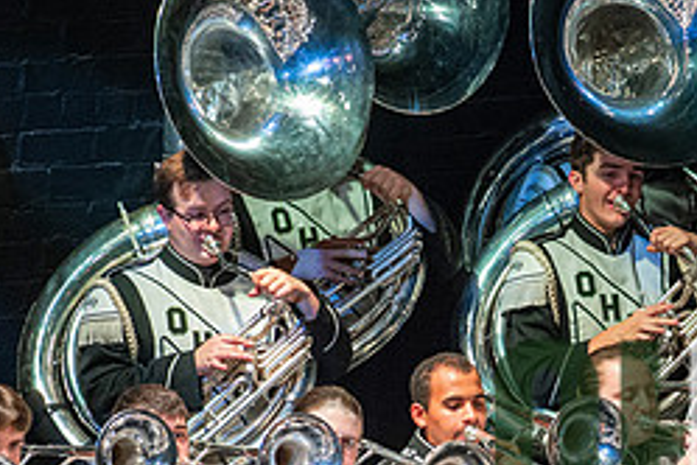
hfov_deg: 2.9
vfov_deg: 2.0
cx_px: 705
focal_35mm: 699
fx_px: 13532
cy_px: 471
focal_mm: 300
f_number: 5.6
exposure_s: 1/400
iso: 5000
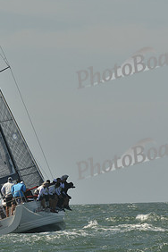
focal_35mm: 411
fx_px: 2877
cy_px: 32
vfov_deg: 5.0
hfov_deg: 3.3
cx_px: 30
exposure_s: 1/1250
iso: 280
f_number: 10
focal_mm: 200
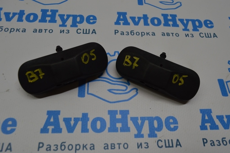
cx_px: 115
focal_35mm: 30
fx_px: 192
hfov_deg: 62.0
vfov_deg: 43.5
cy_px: 76
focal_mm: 20
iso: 400
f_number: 8
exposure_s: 1/80
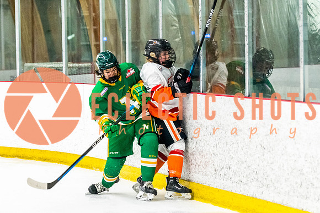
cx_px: 115
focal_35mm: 173
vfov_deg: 7.9
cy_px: 153
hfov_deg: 11.9
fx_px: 1535
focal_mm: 102
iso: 2200
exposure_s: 1/640
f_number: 2.8
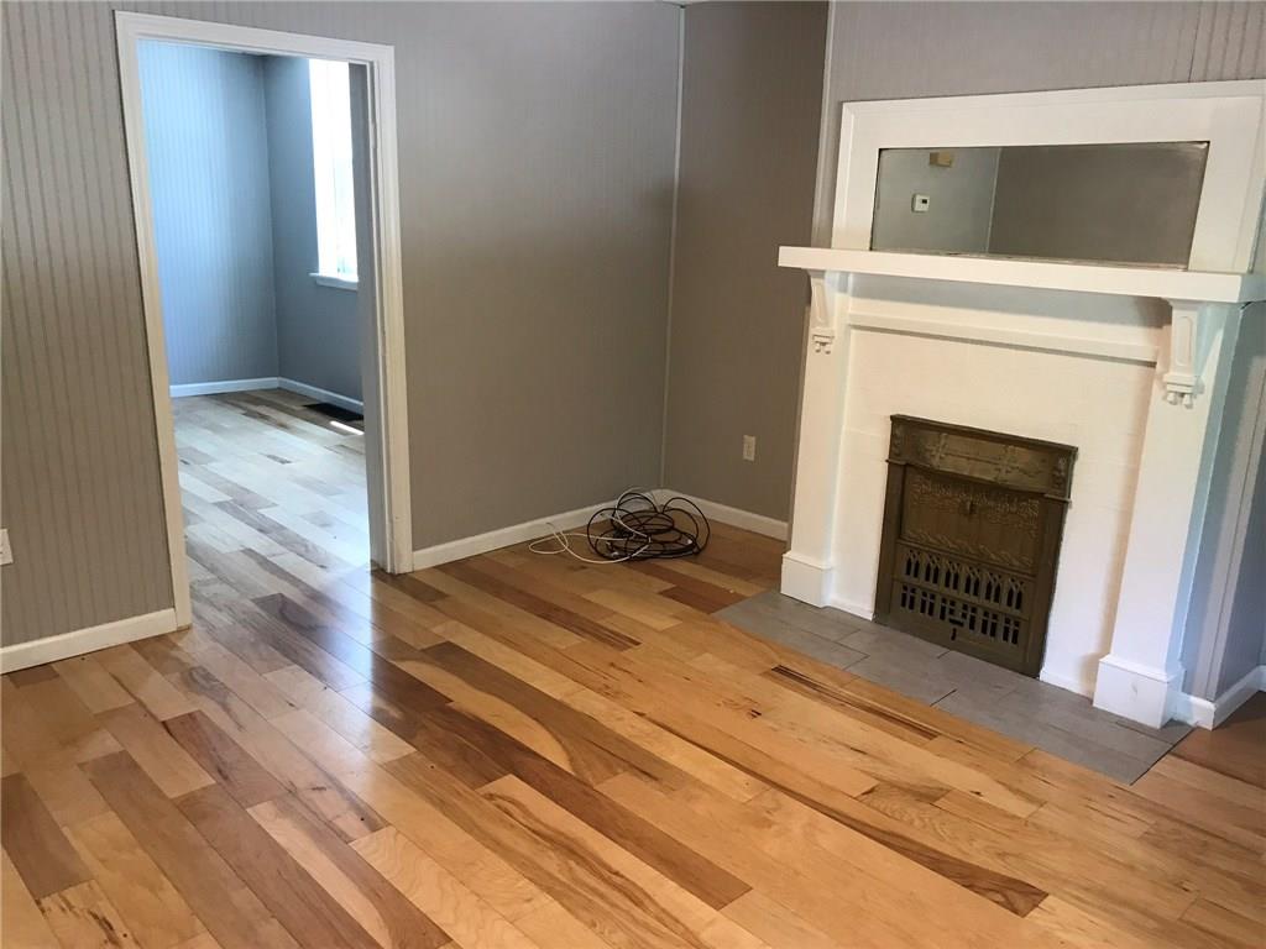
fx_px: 1024
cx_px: 633
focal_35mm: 28
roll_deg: -1.1
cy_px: 474
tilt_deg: -15.9
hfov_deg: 63.4
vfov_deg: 49.7
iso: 40
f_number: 1.8
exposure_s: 1/30
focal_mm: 3.99
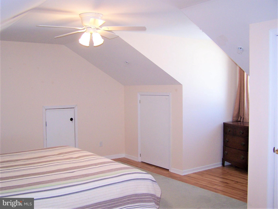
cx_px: 139
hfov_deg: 49.0
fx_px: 305
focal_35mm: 38
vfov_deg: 37.7
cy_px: 104
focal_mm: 6.3
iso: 140
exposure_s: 1/60
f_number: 2.8
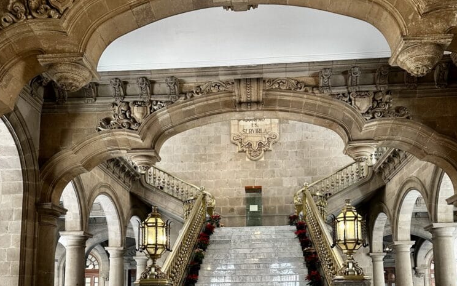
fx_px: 436
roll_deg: +0.9
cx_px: 230
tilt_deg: +8.0
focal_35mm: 35
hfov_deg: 55.3
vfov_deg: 35.0
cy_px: 235
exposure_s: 1/60
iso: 200
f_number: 1.78
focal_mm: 6.86
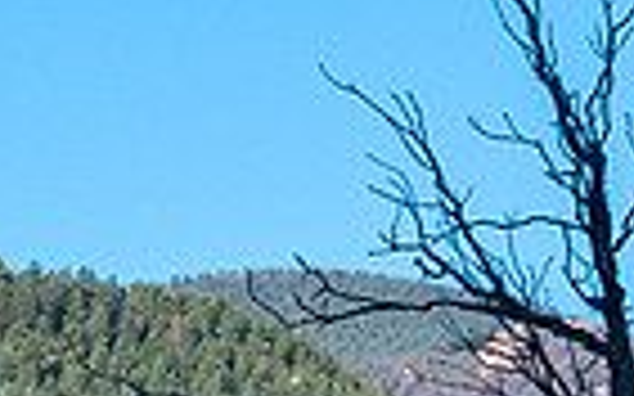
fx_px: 10311
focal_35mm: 597
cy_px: 489
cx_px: 716
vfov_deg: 2.2
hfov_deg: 3.5
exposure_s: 1/160
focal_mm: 70
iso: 320
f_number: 9
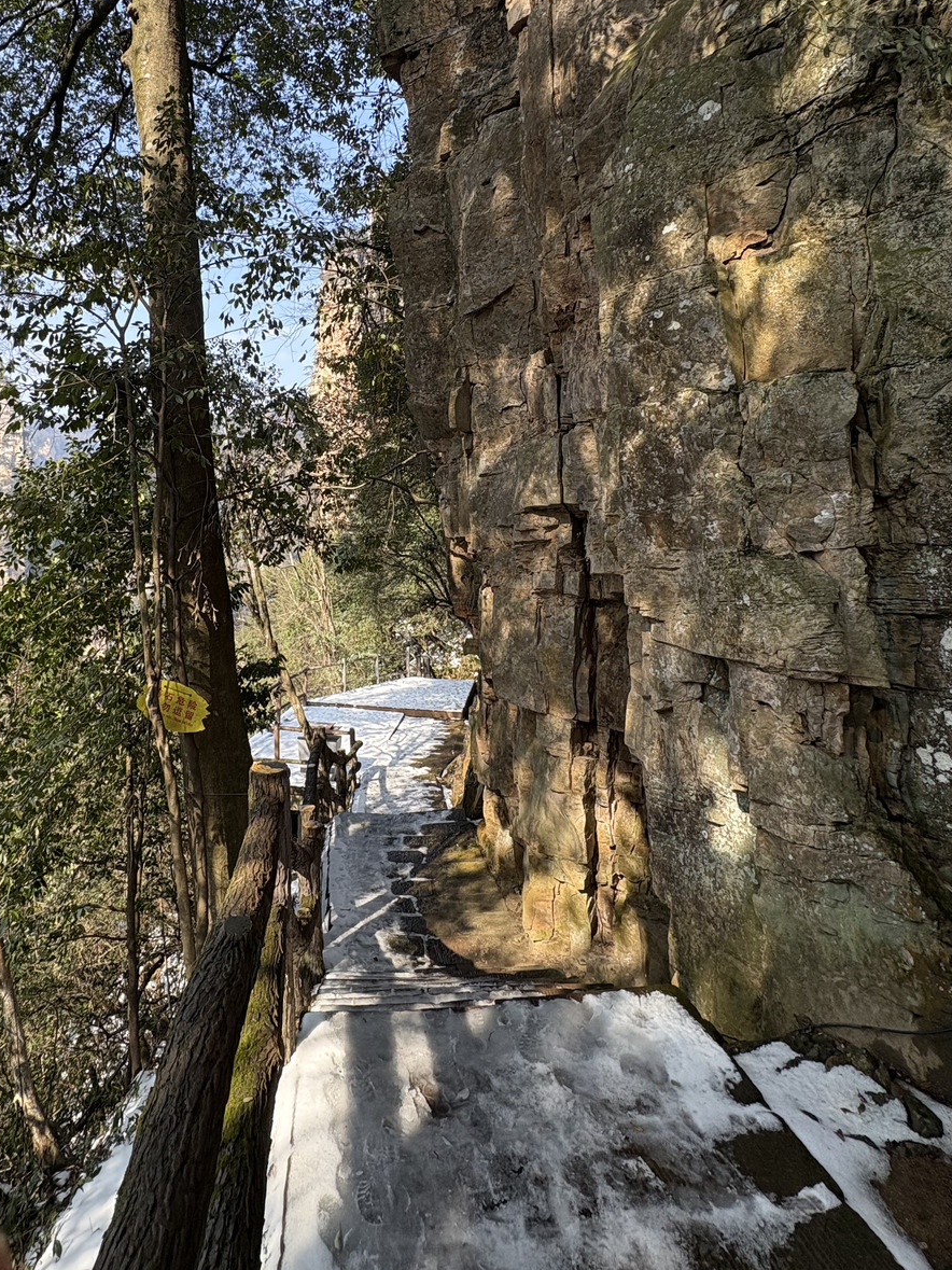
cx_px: 341
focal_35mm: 19
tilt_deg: +7.1
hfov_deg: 67.3
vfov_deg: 82.1
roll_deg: -0.1
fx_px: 697
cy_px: 435
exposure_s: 1/359
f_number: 2.2
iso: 64
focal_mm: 2.22
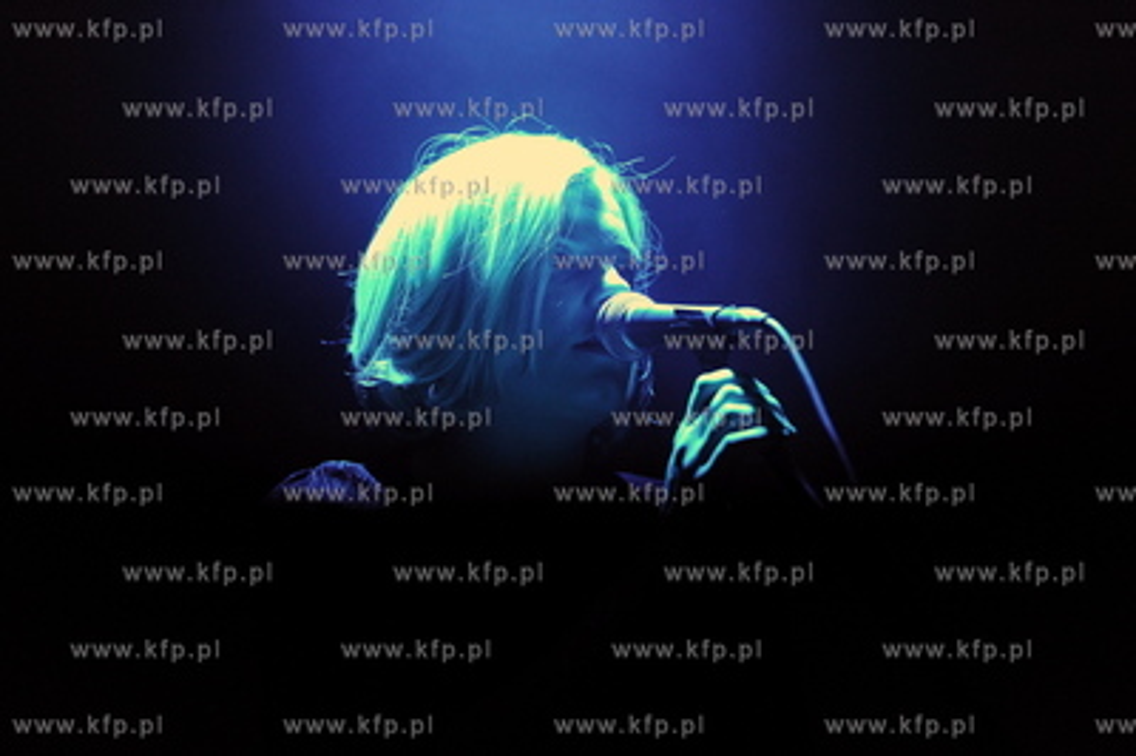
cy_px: 378
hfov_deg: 10.3
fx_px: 6306
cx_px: 568
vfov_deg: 6.9
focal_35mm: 200
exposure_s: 1/640
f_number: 2.8
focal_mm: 200
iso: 3200
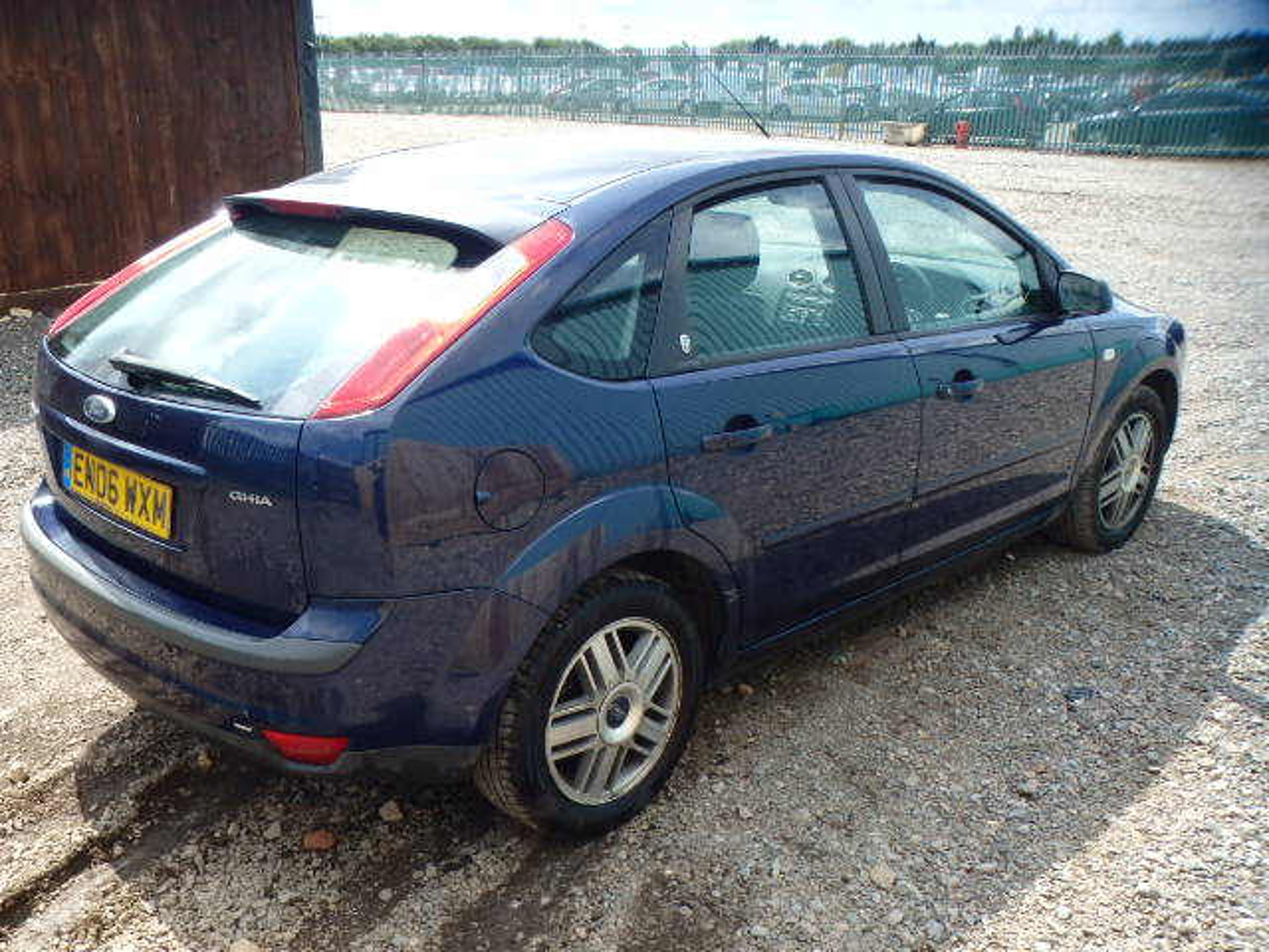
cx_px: 634
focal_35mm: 34
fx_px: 1246
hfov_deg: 54.0
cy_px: 476
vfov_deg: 41.8
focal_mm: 6.1
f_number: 4.4
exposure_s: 1/250
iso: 125
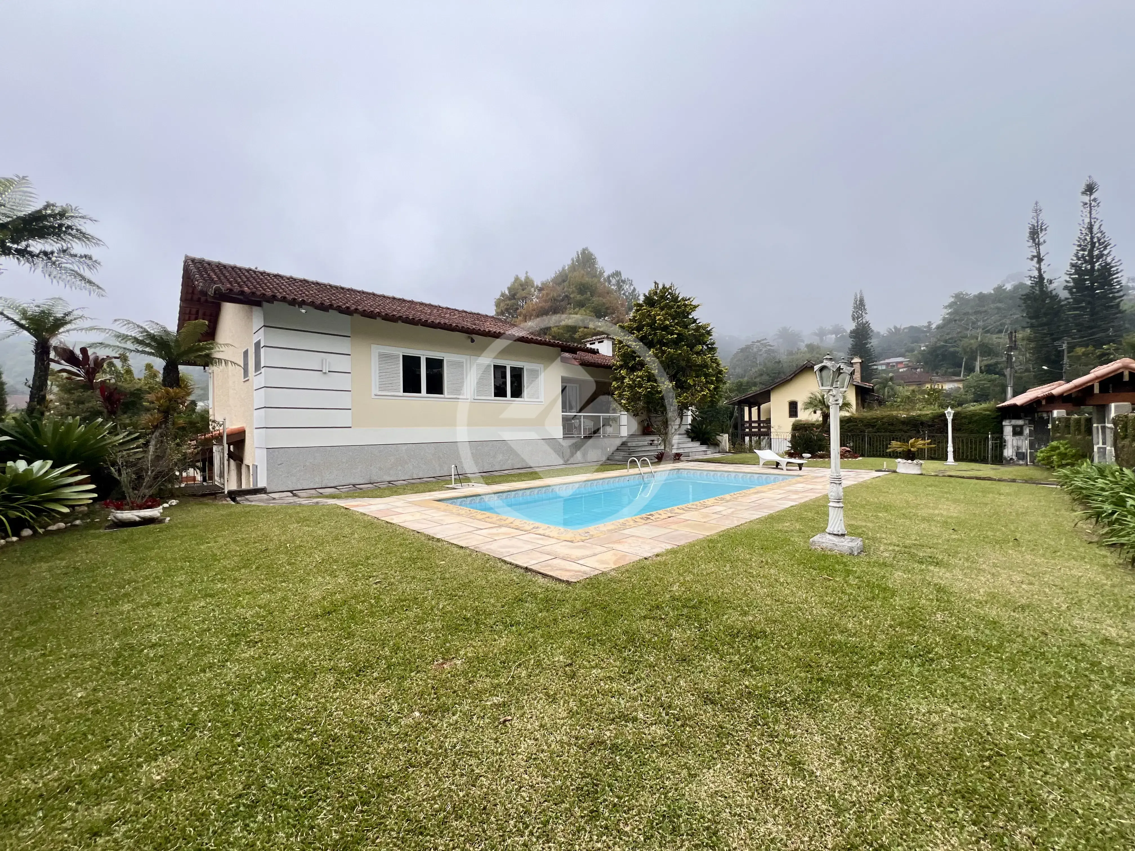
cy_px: 426
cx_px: 568
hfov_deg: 106.2
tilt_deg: +0.0
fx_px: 426
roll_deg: +0.1
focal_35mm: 13
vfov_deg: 89.9
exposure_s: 1/326
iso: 32
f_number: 1.8
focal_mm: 1.57
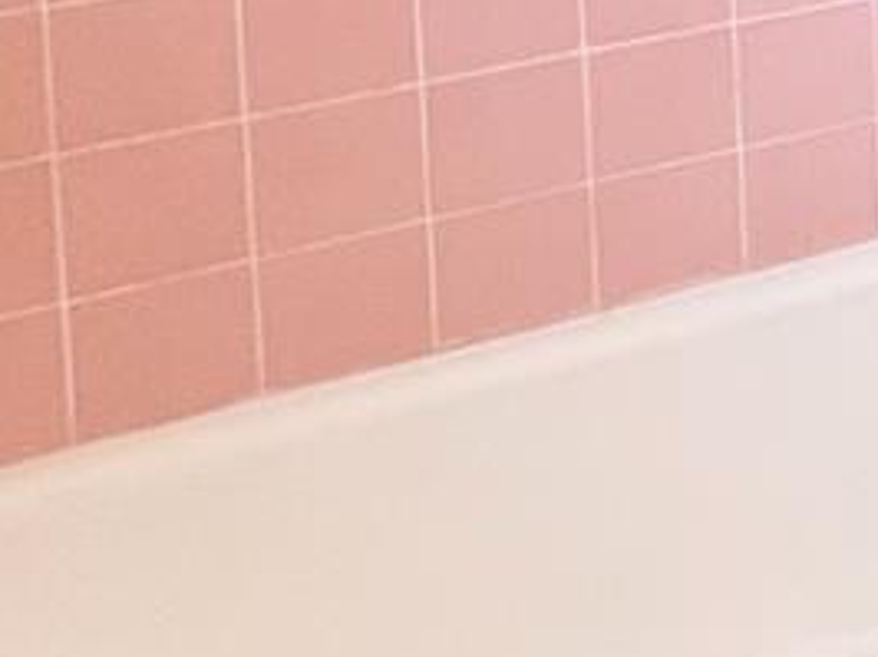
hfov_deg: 17.3
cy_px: -579
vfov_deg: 15.6
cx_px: 1786
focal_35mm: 79
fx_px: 2002
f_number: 2.2
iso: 400
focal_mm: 2.22
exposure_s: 1/60
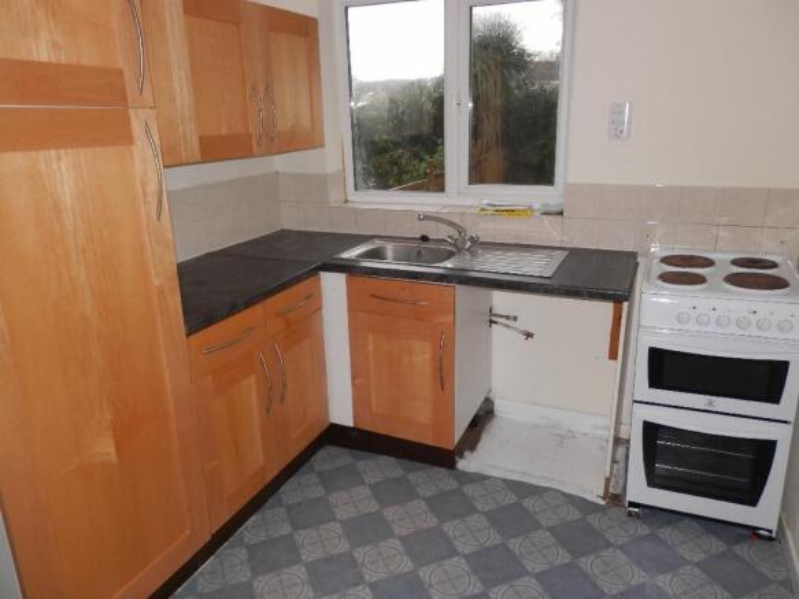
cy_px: 300
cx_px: 400
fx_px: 577
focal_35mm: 25
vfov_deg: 54.9
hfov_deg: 69.4
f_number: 3
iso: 100
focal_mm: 4.5
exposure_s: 1/30
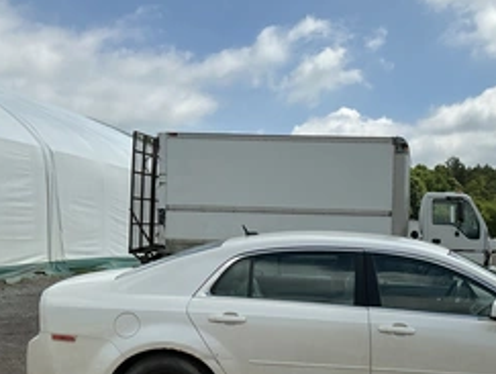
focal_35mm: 46
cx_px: 380
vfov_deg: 31.3
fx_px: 660
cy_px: 253
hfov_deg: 39.9
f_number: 1.8
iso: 25
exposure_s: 1/2667
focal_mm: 3
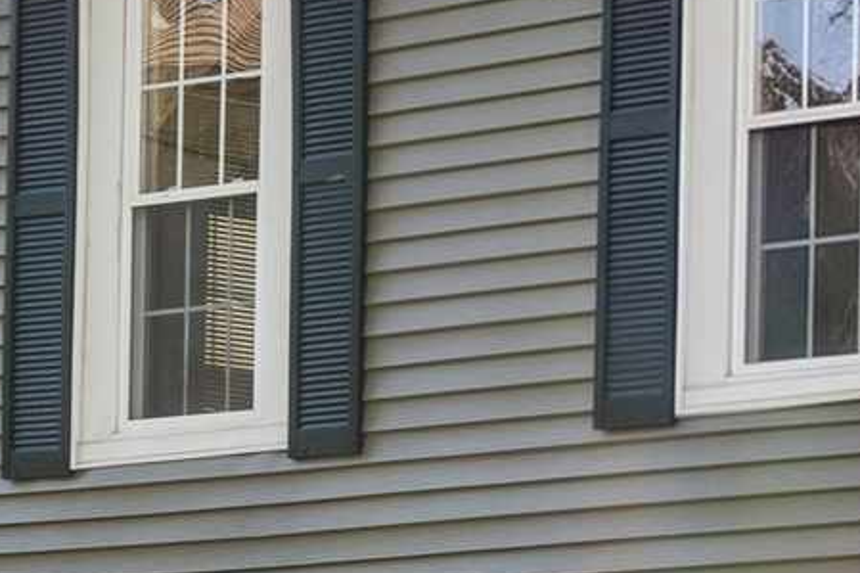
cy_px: 462
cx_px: 2176
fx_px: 5397
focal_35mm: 226
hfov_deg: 8.3
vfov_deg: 6.1
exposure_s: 1/15
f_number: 9
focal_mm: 33
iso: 250
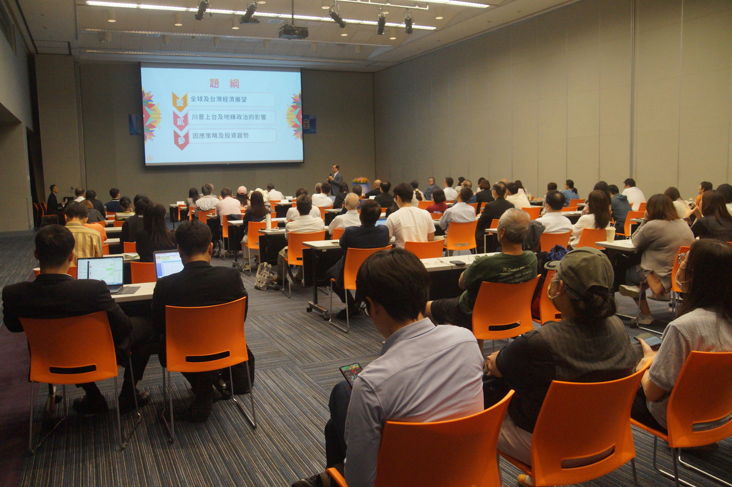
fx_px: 610
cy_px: 244
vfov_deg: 43.6
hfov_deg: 62.0
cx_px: 366
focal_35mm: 30
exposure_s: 1/160
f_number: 4
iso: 1600
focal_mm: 20
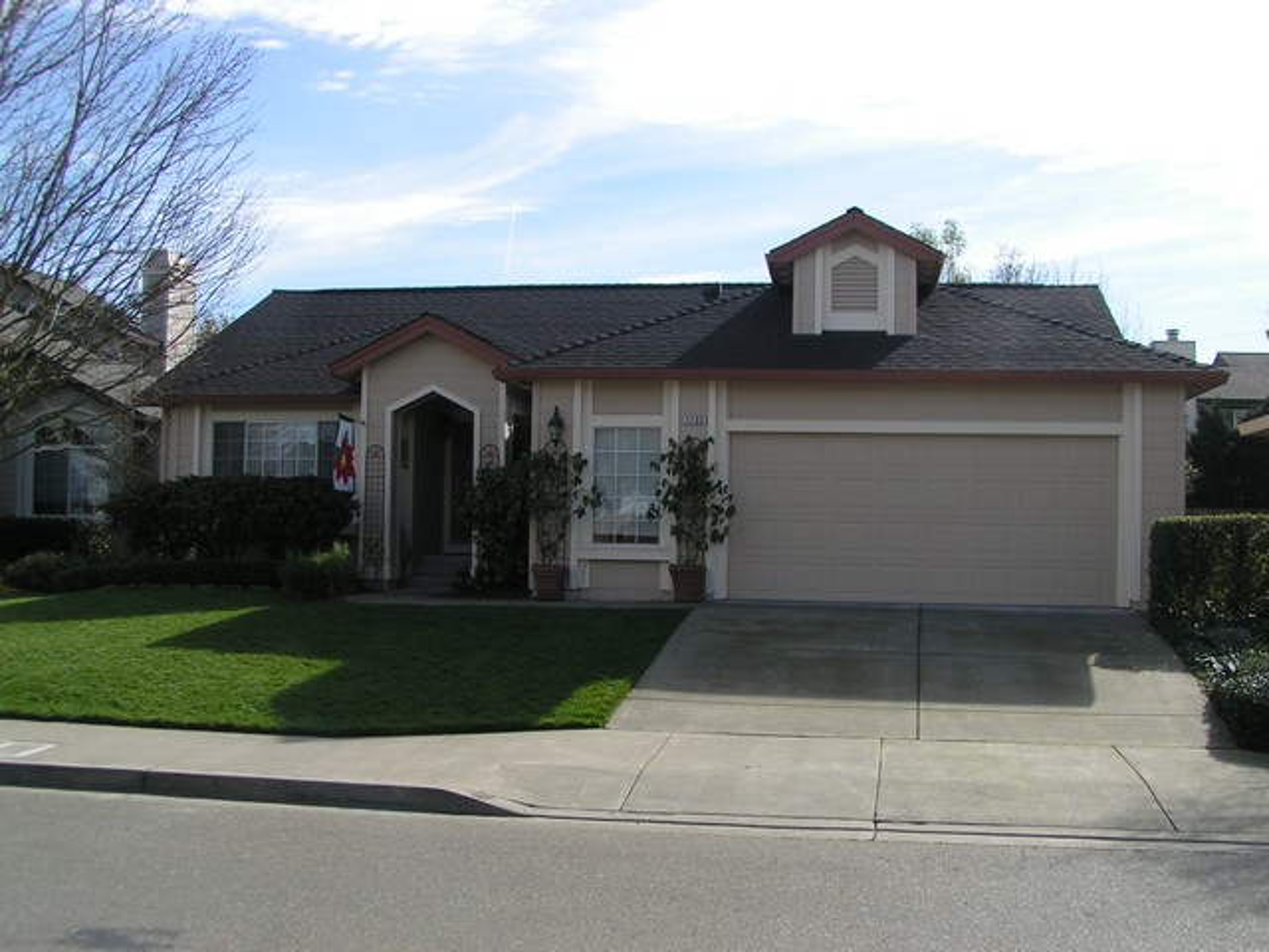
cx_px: 634
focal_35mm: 38
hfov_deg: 49.0
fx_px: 1393
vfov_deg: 37.7
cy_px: 476
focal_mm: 5.8
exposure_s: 1/320
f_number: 5.6
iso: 50
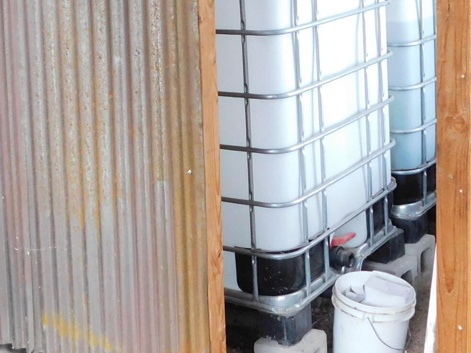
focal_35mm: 70
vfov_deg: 20.4
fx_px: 952
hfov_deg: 27.8
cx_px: 225
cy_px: 3
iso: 400
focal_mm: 4
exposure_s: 1/125
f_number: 3
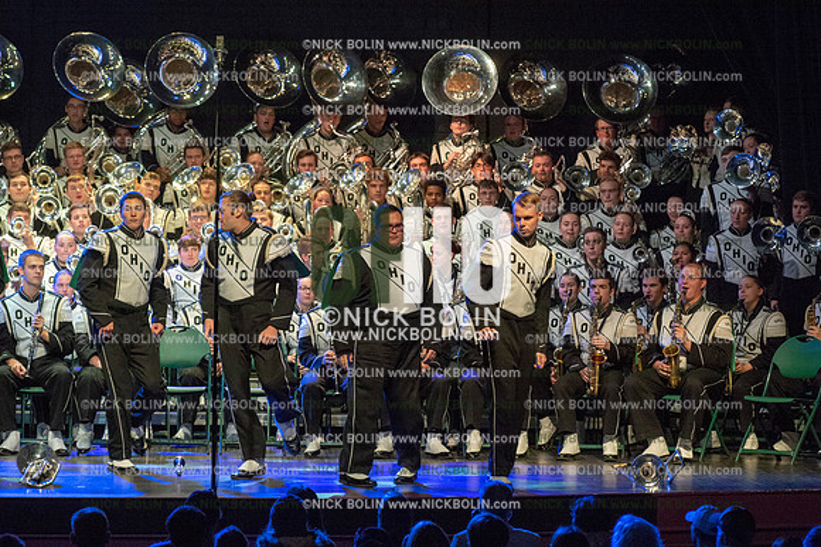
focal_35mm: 185
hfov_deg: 11.1
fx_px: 4216
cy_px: 274
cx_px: 410
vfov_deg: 7.4
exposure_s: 1/400
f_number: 5.6
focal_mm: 185
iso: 8000
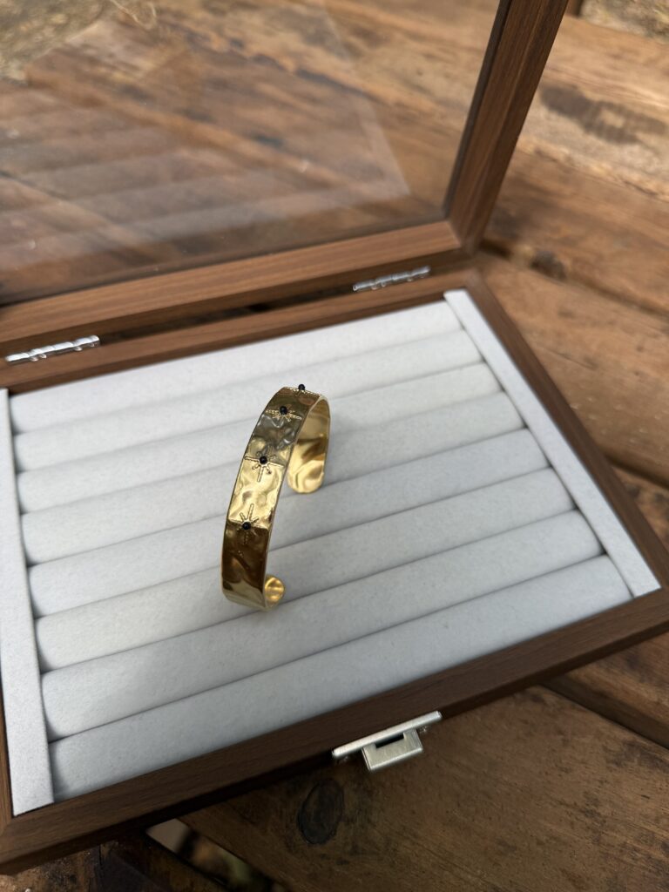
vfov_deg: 71.6
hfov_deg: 56.8
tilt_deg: -54.0
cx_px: 334
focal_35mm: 24
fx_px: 618
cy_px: 446
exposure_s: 1/461
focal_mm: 6.76
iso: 80
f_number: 1.78
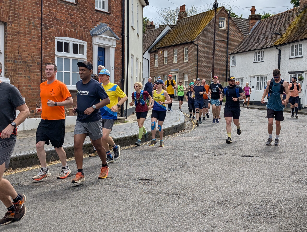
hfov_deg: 38.9
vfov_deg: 29.8
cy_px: 116
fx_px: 435
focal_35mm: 49
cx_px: 154
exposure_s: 1/1166
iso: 18
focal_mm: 6.9
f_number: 1.68
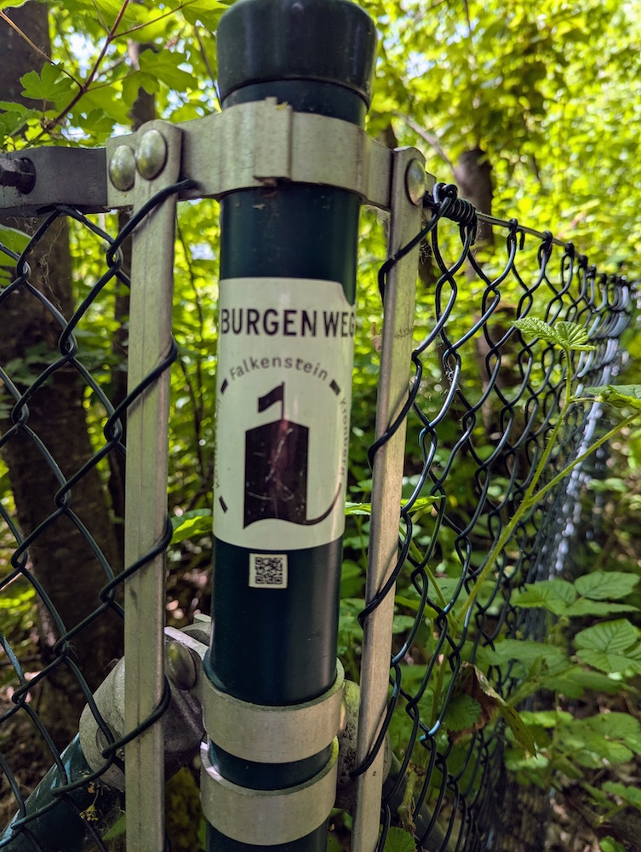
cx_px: 320
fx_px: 591
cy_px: 426
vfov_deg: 71.5
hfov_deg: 56.9
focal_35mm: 24
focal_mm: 6.81
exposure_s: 1/298
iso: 34
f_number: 1.85
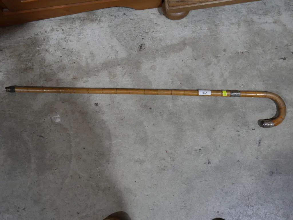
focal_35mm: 42
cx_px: 146
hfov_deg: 44.8
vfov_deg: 34.4
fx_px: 356
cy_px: 110
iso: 250
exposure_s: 1/60
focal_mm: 21
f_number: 4.6
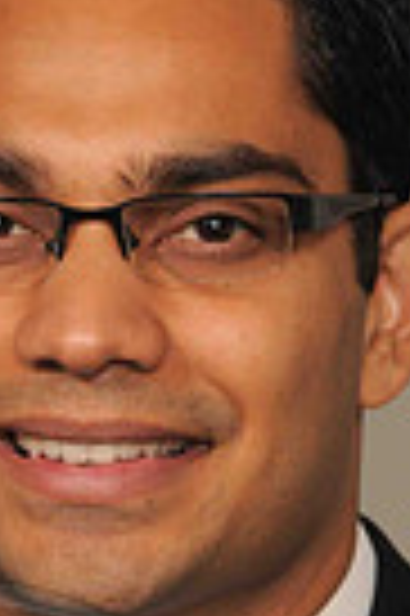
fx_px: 7187
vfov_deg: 4.9
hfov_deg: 3.3
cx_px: 110
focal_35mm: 420
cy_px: 432
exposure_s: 1/60
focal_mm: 85
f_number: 6.3
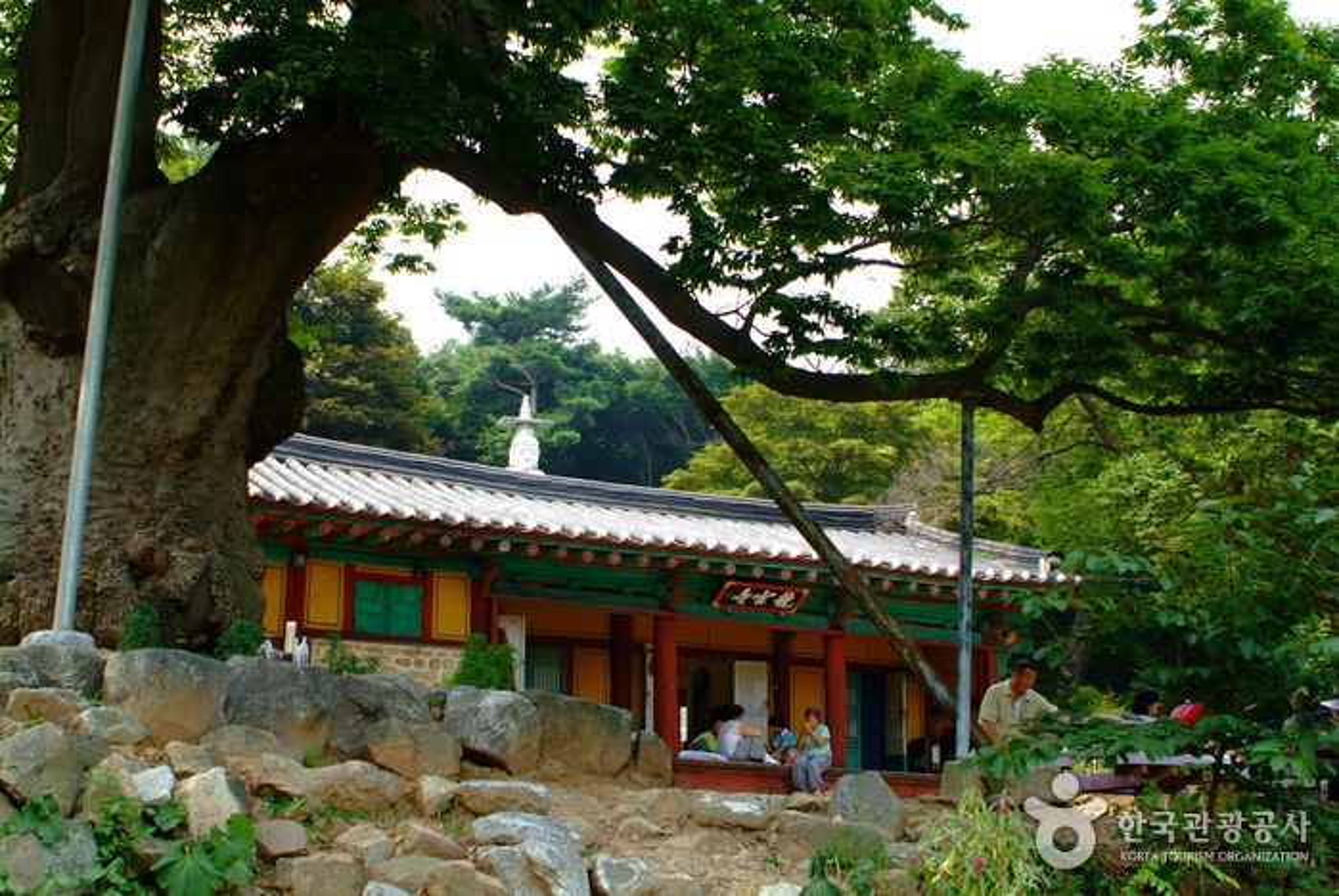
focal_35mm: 42
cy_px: 448
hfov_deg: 46.3
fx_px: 1564
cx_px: 670
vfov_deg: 32.0
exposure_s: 1/90
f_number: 4.8
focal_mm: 28
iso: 100
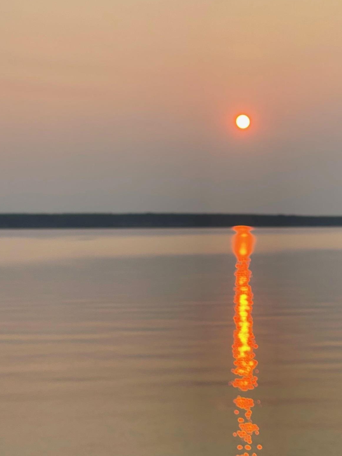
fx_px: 1014
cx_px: 240
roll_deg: +0.9
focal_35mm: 77
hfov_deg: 19.1
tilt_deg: -0.9
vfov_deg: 25.3
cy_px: 273
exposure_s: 1/959
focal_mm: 6
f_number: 2
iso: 25
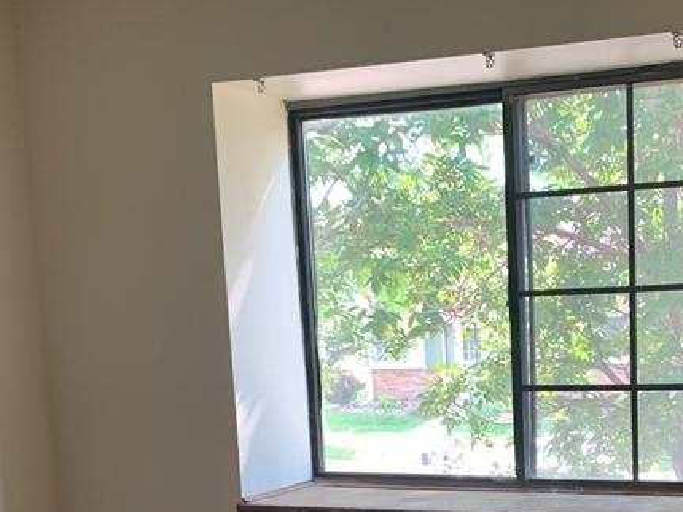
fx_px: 1224
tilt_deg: -10.2
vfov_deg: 22.8
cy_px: 503
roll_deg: +1.0
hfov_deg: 30.8
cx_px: 482
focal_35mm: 62
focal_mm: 4.25
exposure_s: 1/60
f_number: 1.8
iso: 100
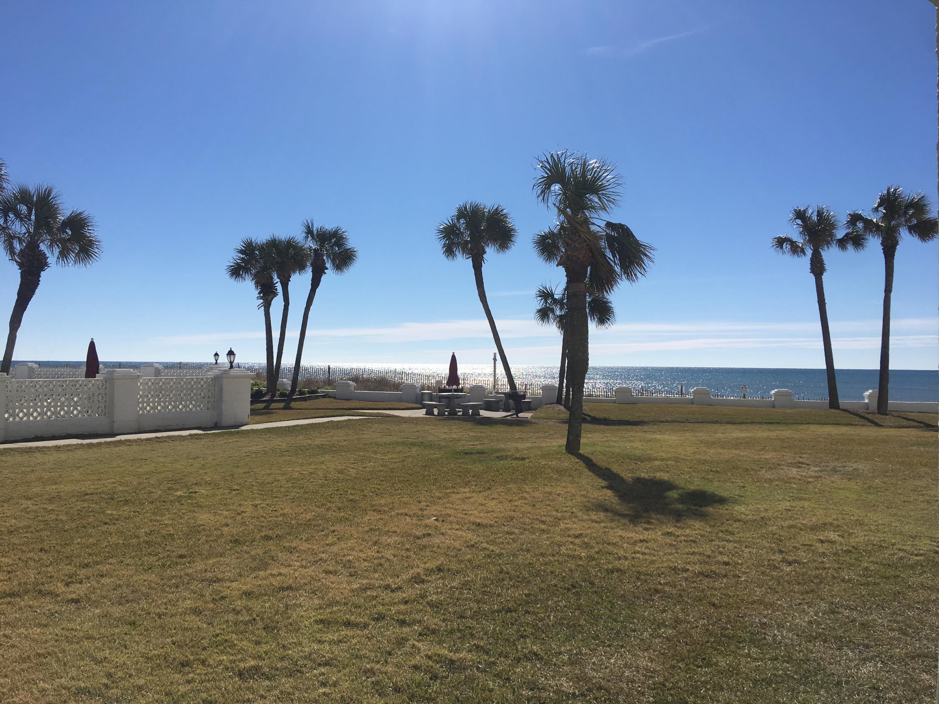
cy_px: 352
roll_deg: -0.5
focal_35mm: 29
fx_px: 787
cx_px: 470
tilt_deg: +2.5
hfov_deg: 61.7
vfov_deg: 48.2
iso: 25
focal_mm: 4.15
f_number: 2.2
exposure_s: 1/3497
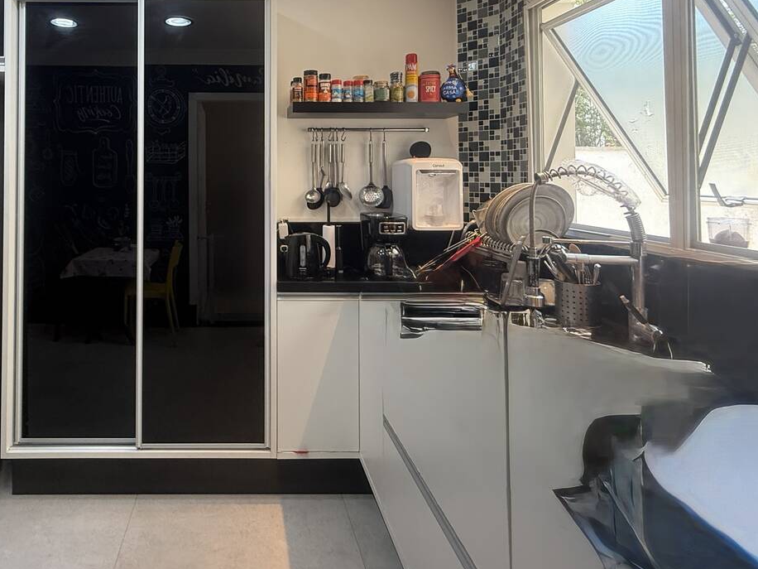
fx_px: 482
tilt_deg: +2.6
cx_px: 244
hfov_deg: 73.7
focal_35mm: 22
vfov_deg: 58.8
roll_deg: -0.7
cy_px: 164
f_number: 2.2
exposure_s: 1/60
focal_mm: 2.22
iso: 200
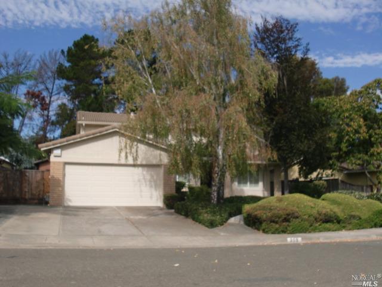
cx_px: 191
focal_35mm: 36
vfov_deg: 39.7
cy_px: 144
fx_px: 397
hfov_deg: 51.4
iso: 64
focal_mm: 6.3
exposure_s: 1/250
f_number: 7.9
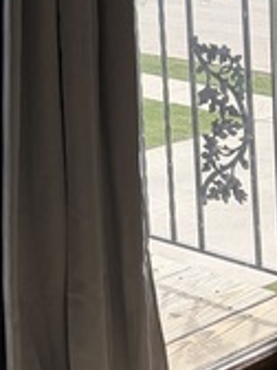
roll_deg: +3.4
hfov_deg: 13.1
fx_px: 1099
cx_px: -211
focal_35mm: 103
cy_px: -72
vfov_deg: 18.1
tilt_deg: -4.2
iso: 64
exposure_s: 1/1751
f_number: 1.6
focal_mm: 5.96
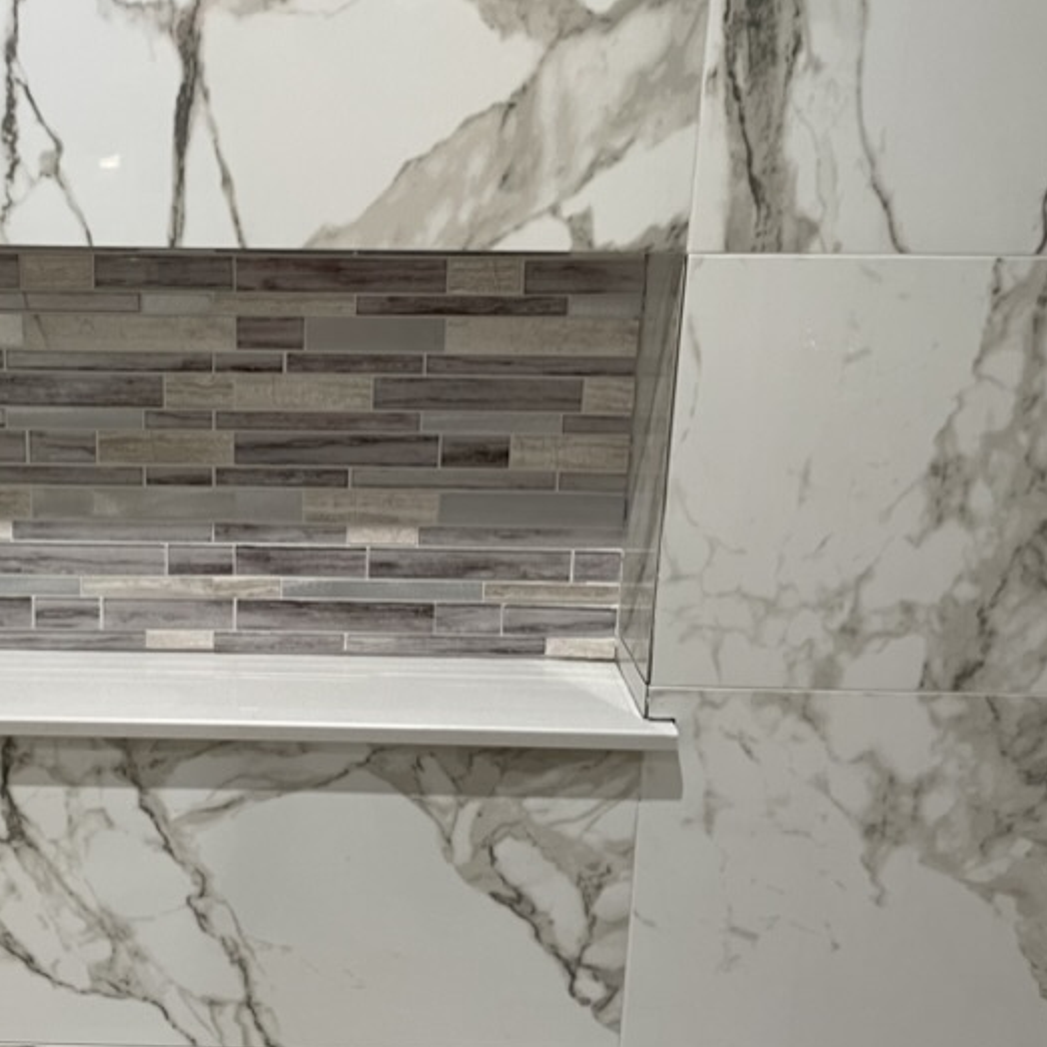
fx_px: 1540
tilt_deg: -16.3
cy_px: 479
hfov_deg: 36.6
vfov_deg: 37.5
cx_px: 254
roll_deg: -0.3
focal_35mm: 45
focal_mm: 4.2
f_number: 1.6
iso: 80
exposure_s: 1/60
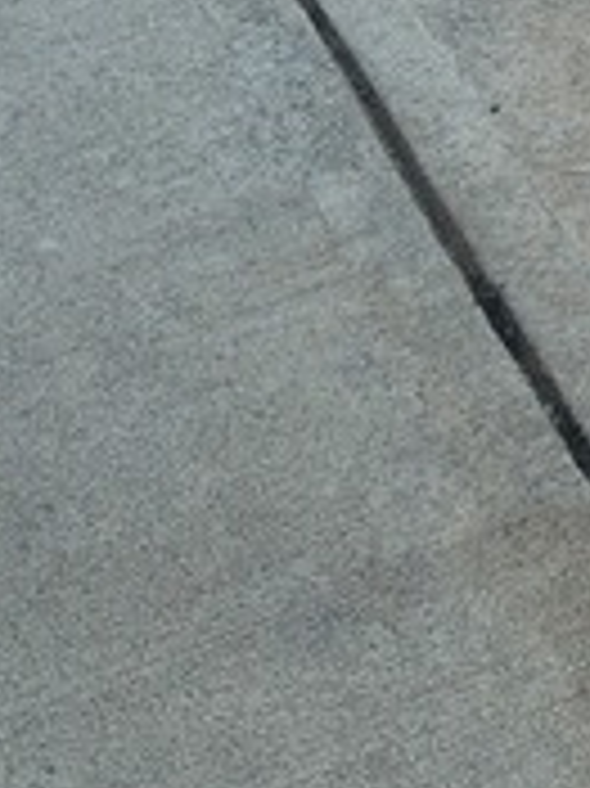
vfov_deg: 10.1
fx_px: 3595
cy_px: -1360
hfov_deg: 8.6
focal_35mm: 158
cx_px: 1401
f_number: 1.8
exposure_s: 1/462
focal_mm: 5.4
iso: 20
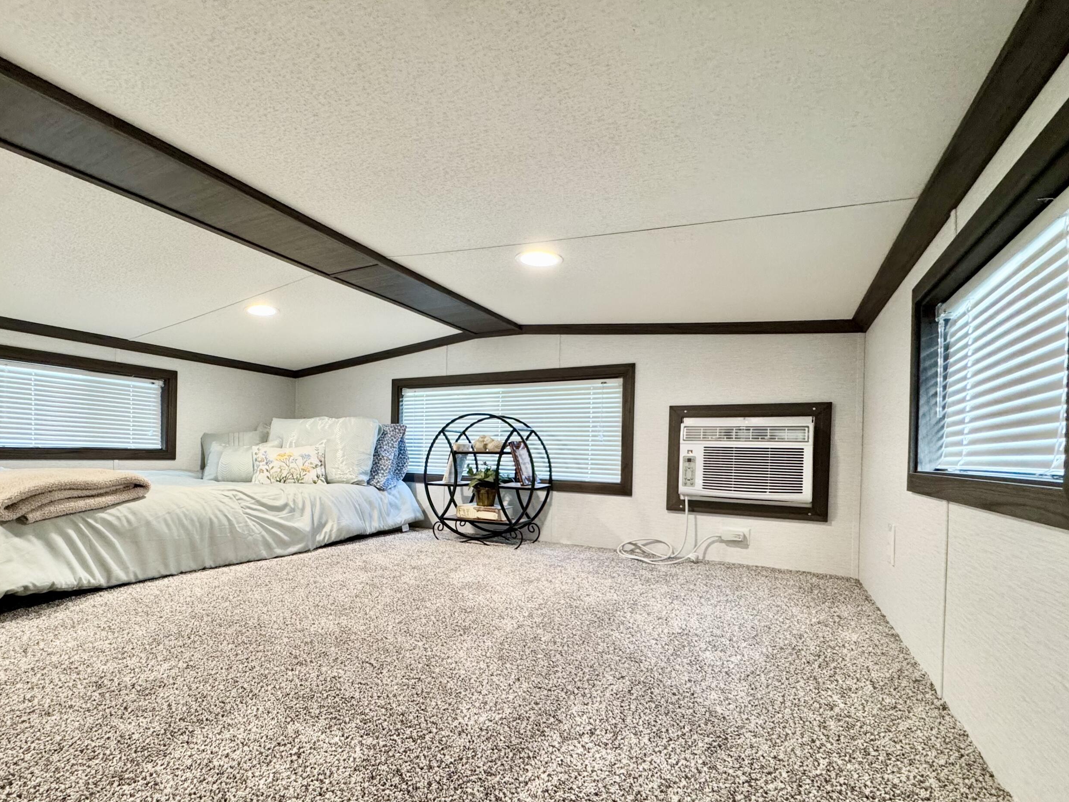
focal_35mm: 17
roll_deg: -1.4
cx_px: 465
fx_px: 525
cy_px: 460
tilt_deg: -0.8
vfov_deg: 74.3
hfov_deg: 90.5
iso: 250
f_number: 2.2
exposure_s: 1/120
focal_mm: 2.22
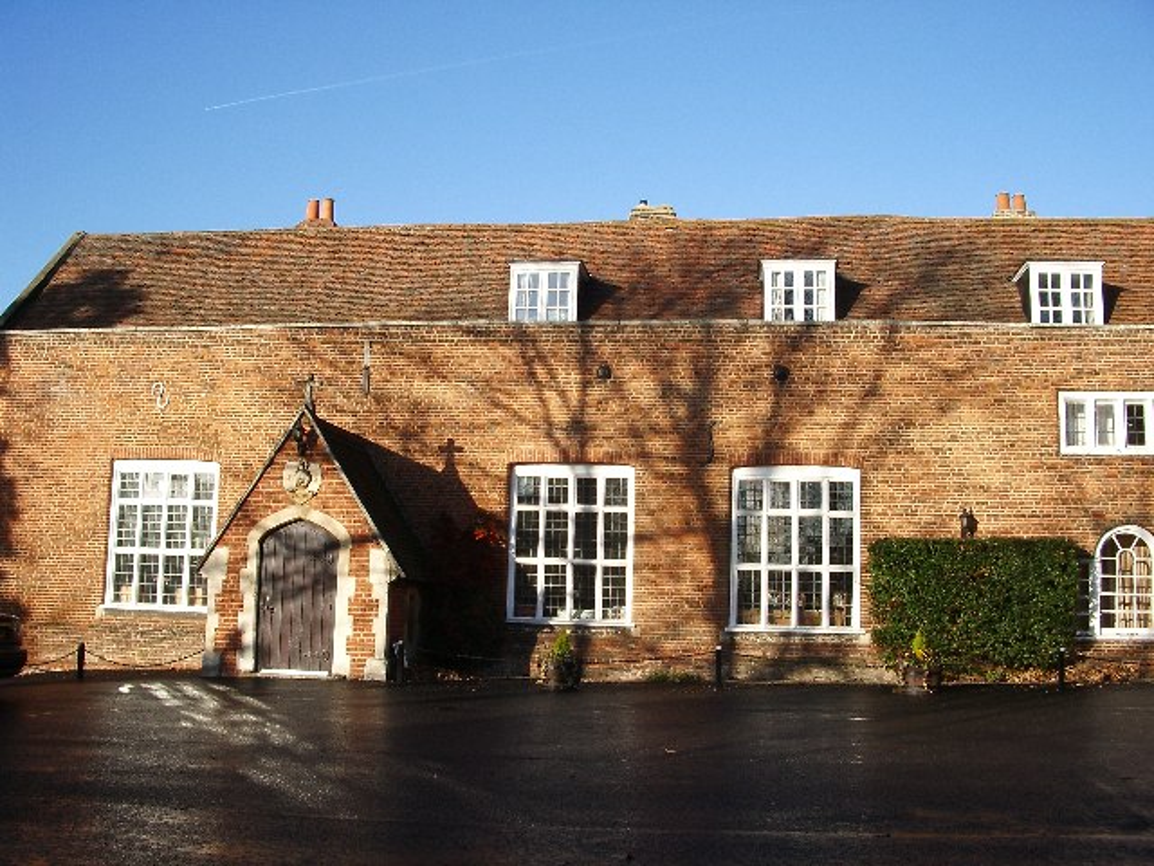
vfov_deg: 40.7
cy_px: 433
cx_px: 577
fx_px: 1167
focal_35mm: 35
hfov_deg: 52.6
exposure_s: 1/250
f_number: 4.3
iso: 80
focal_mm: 5.8
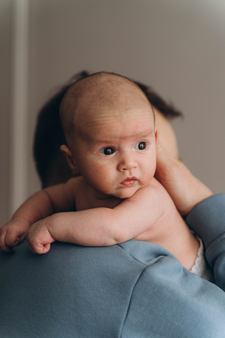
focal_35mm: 66
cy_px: 169
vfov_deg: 30.5
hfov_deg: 20.6
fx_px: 619
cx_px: 112
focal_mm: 66
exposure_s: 1/250
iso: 1250
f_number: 2.8
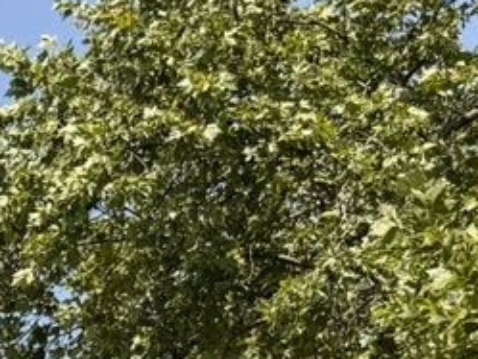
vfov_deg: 9.1
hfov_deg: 11.8
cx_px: -395
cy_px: 706
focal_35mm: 154
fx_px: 2128
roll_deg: +0.2
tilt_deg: +9.8
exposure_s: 1/4405
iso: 80
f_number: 1.78
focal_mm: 6.76
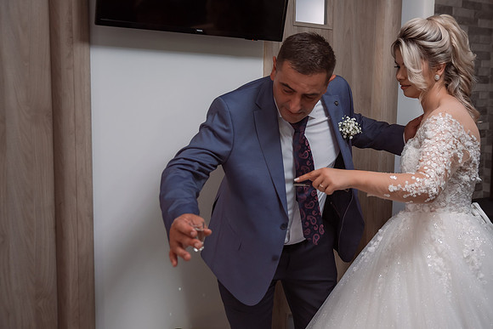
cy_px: 181
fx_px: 670
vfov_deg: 27.6
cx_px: 317
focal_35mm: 49
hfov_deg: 40.1
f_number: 2.8
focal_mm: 38
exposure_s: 1/250
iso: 1000
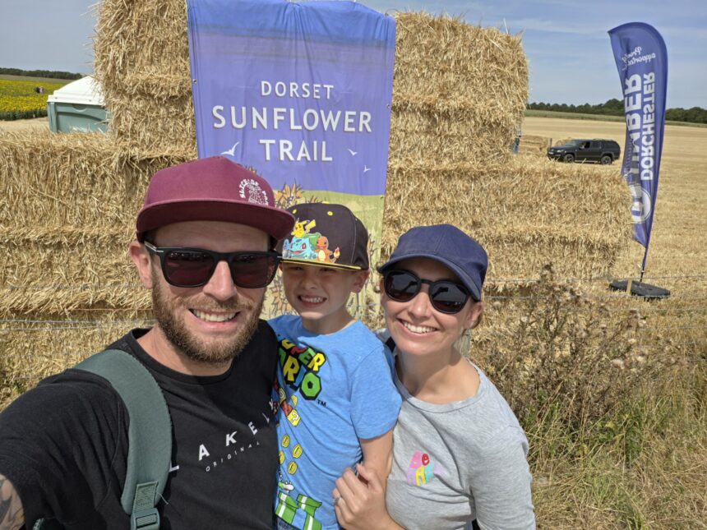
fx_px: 470
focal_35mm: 23
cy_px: 265
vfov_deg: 58.9
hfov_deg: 73.9
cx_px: 354
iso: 40
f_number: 2.2
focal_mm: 3.3
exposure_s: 1/2500
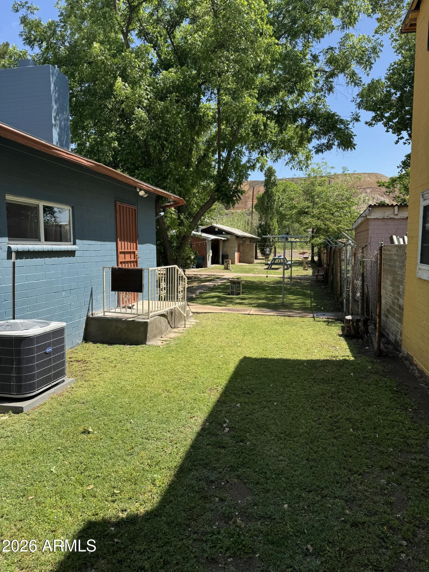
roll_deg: +0.1
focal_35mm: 24
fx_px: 397
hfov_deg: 56.8
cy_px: 286
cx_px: 214
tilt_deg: -5.5
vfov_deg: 71.6
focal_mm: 6.76
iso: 80
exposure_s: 1/2174
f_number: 1.78
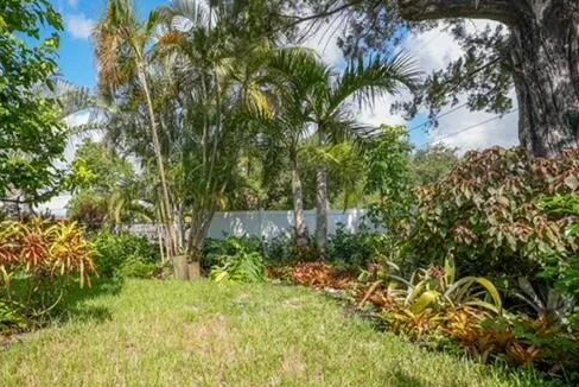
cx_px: 211
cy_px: 235
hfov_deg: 79.4
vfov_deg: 59.0
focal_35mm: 21
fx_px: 338
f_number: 9
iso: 100
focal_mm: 16
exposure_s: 1/100
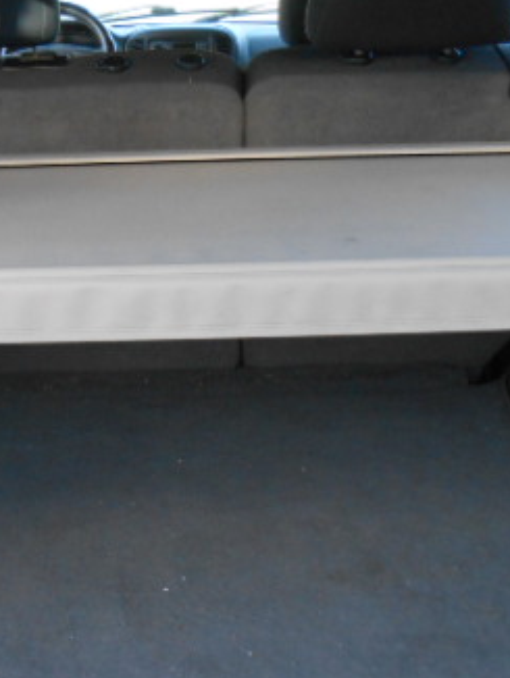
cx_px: 185
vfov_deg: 37.4
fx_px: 1001
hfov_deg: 28.5
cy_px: 308
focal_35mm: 51
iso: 400
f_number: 3.5
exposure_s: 1/160
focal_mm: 4.6
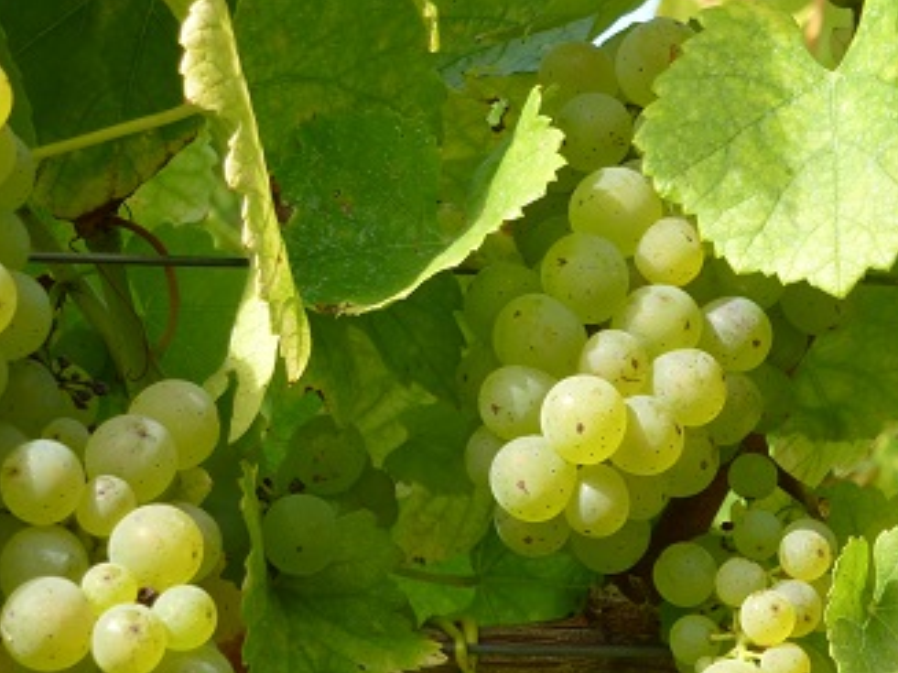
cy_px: 356
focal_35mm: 159
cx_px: 439
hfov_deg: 12.4
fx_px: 4123
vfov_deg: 9.3
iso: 100
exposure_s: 1/125
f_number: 5
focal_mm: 18.7
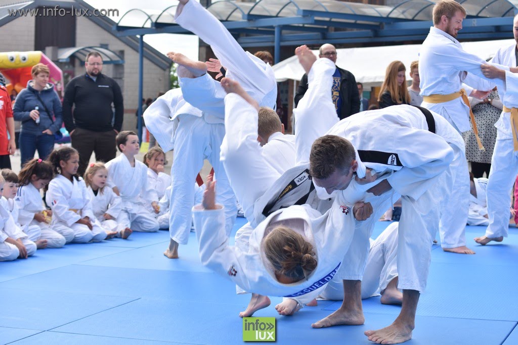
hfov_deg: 27.0
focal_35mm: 75
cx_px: 259
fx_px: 1079
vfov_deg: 18.2
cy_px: 172
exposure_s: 1/500
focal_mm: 50
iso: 100
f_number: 4.5
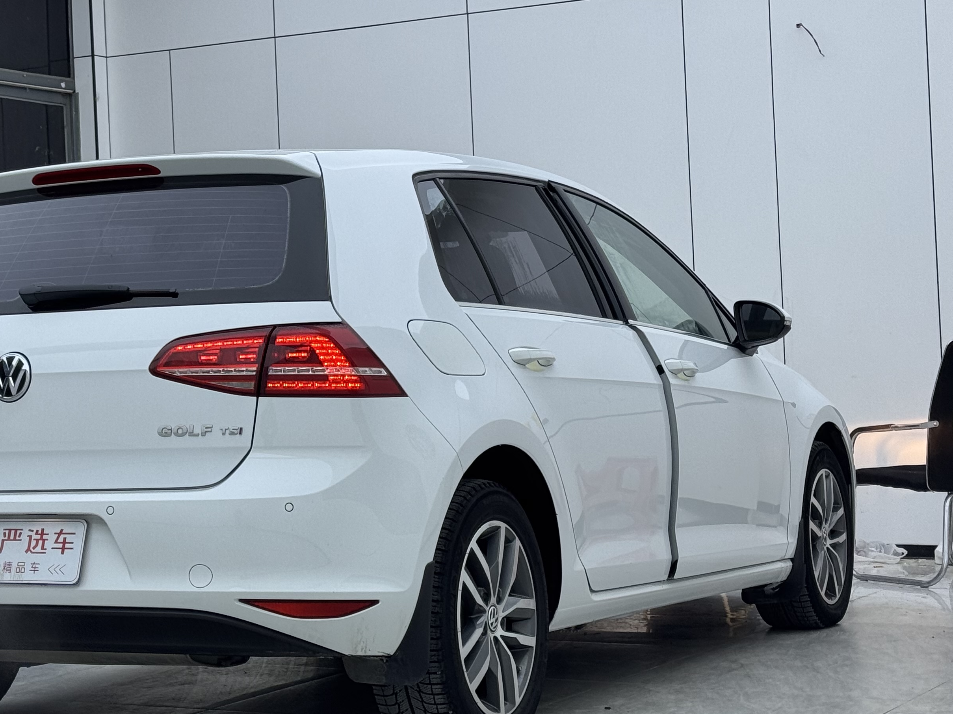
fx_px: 2202
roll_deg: +2.3
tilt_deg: +3.3
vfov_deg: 18.4
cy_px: 288
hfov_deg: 24.2
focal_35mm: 80
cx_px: 281
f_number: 1.78
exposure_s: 1/477
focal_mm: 6.76
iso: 64
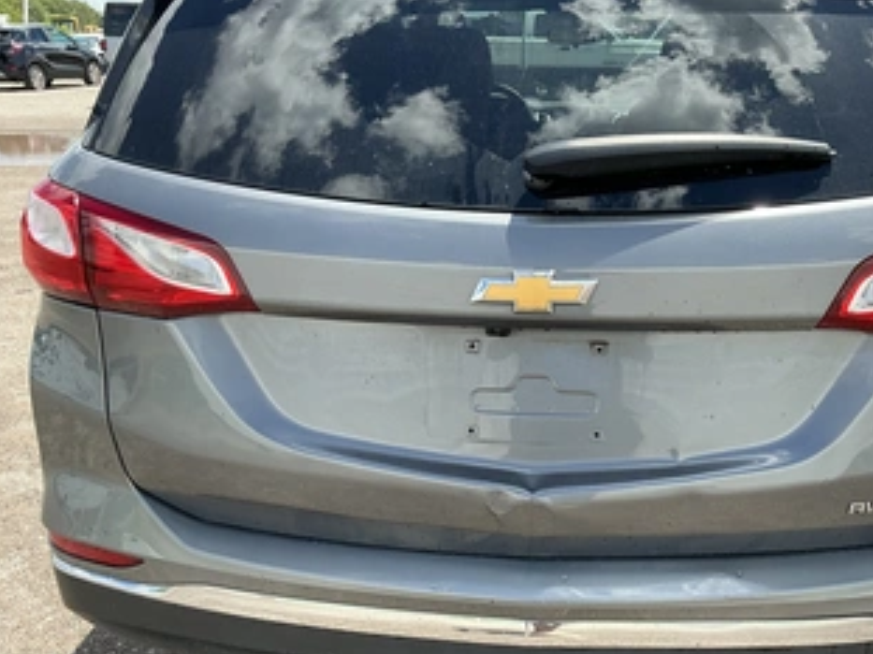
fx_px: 908
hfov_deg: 50.9
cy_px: 418
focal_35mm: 36
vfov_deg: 39.3
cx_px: 545
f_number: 1.8
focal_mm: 3
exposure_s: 1/599
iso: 25
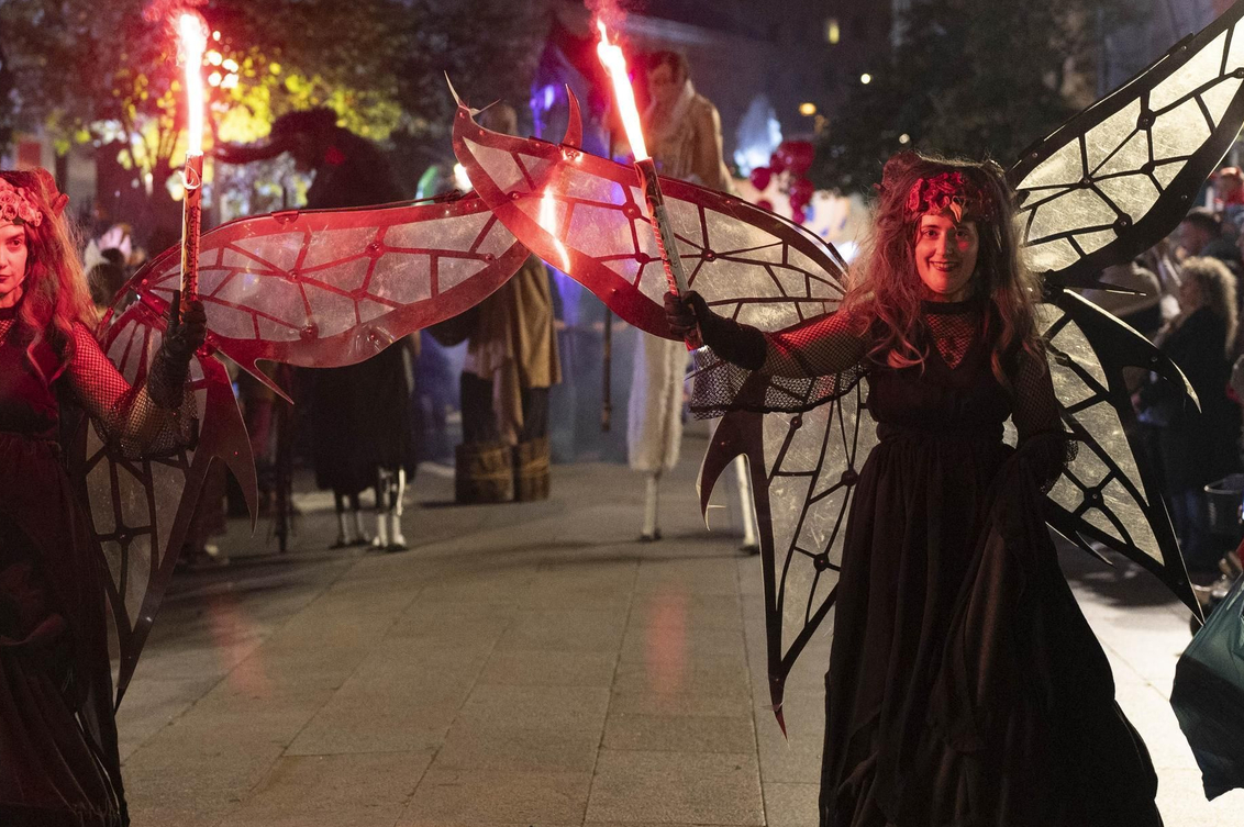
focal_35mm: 85
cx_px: 439
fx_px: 2935
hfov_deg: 23.8
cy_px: 369
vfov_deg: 16.0
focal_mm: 50
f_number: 2.8
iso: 3200
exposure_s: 1/250
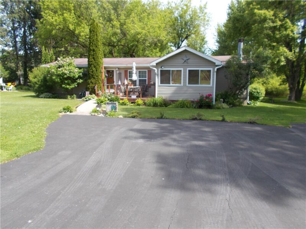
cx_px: 153
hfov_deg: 67.3
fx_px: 230
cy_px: 114
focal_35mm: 26
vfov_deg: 53.1
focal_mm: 4.6
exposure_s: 1/250
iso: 80
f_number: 3.2
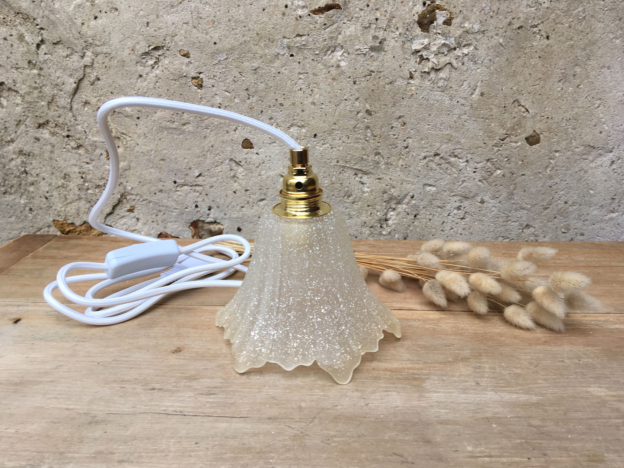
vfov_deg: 48.2
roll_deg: +1.0
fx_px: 523
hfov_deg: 61.7
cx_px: 312
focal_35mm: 29
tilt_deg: -17.9
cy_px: 234
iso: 25
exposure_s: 1/50
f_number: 2.2
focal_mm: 4.15
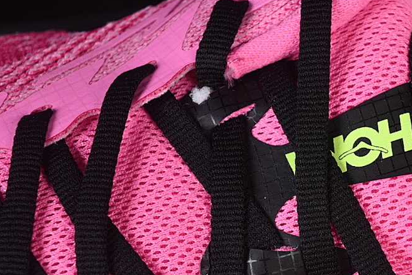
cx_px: 316
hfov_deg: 16.6
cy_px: 166
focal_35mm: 123
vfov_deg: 11.1
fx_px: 1407
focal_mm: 50
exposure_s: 1/80
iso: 160
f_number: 7.1
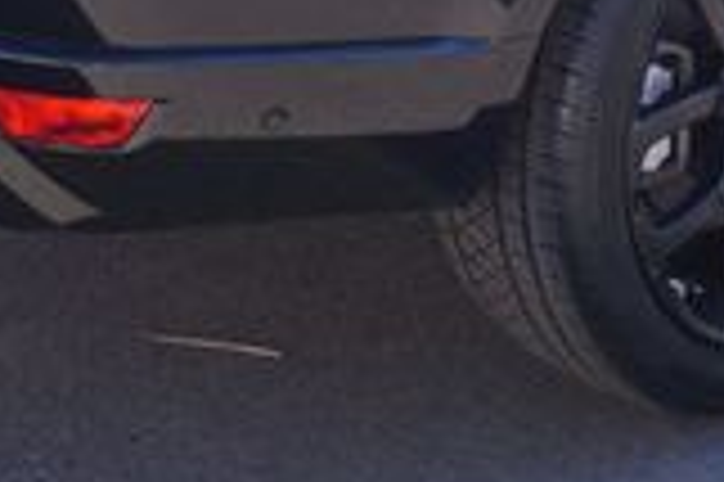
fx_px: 2391
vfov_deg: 10.9
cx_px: 562
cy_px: -311
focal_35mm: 119
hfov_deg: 17.1
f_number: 7.1
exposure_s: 1/100
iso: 100
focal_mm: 20
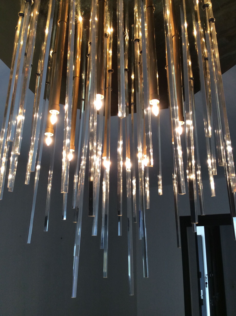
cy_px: 158
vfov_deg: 56.9
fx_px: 292
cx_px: 118
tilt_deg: +16.5
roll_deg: -1.2
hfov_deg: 44.1
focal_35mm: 32
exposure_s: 1/100
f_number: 2.4
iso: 64
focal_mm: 3.3
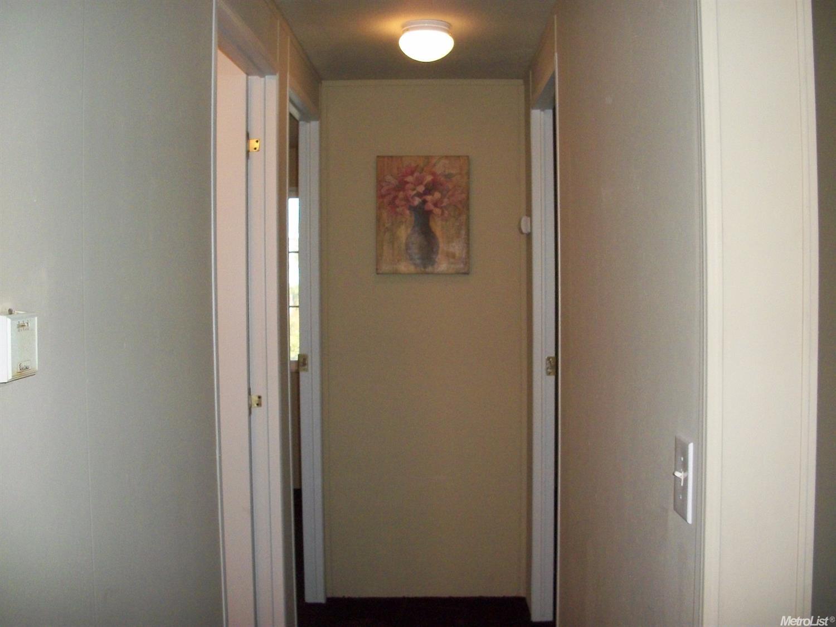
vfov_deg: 40.7
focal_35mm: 35
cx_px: 418
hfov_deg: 52.6
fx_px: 845
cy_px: 314
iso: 400
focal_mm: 6.3
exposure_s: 1/125
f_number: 3.1
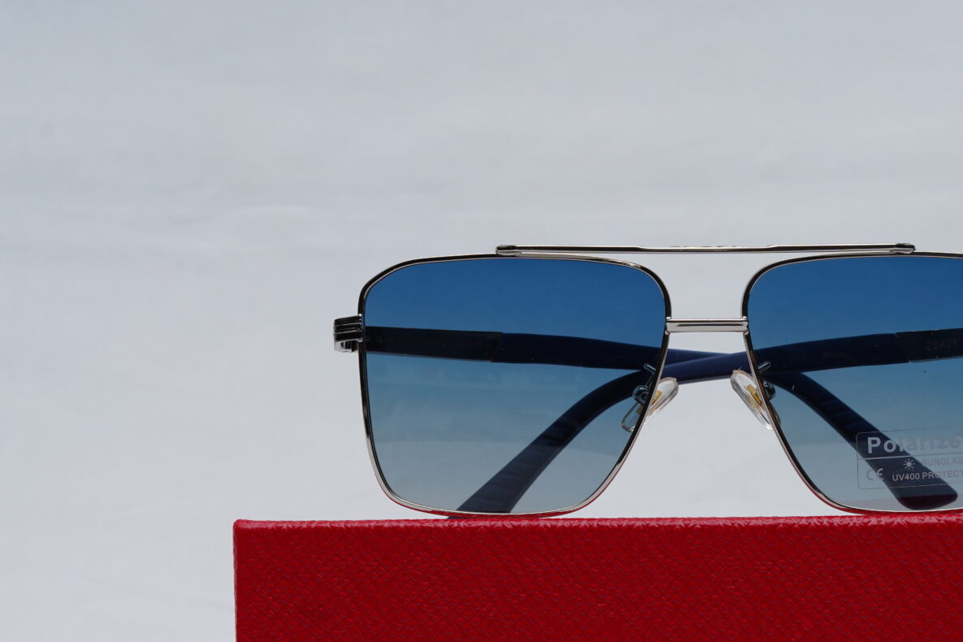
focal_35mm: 108
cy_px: 579
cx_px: 714
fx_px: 2889
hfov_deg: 18.8
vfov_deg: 12.6
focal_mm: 50
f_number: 9
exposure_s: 1/160
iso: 100
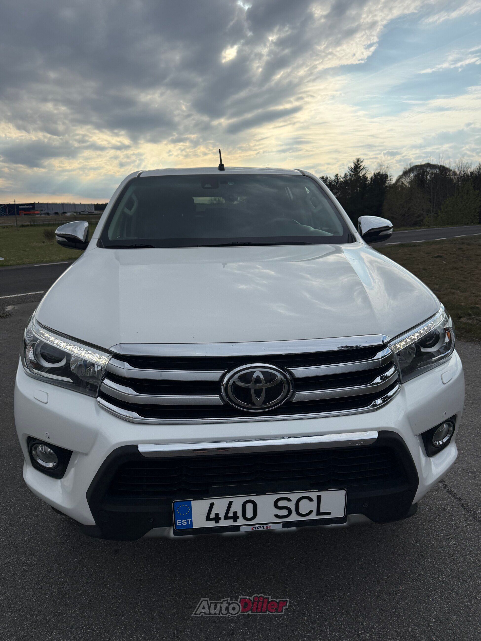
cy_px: 320
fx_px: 445
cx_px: 240
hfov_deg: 56.8
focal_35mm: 24
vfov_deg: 71.6
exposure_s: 1/7353
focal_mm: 6.76
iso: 100
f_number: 1.78
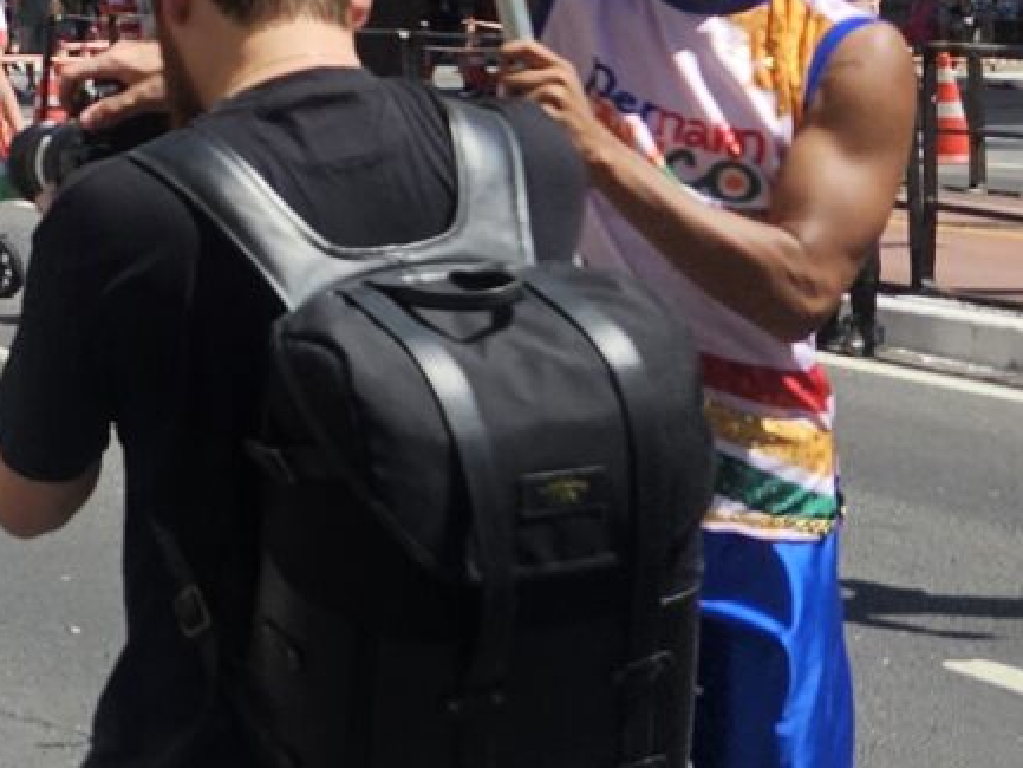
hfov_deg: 12.5
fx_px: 4020
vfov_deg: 10.7
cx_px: -1110
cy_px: -175
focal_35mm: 136
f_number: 1.8
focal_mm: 5.4
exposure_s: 1/1453
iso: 25
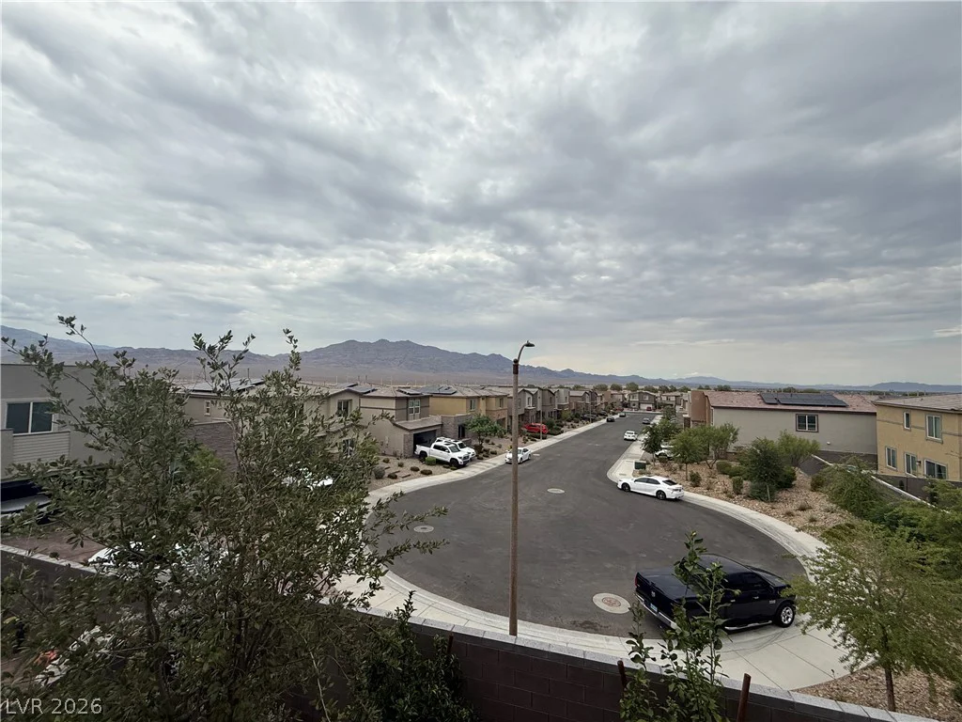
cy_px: 361
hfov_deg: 102.1
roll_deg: -2.3
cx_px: 481
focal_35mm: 14
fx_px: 389
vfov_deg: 85.7
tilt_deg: +3.2
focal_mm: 2.22
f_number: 2.2
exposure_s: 1/2024
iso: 50
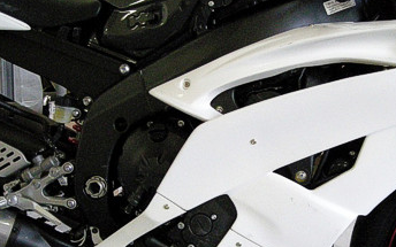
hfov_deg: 37.2
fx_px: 583
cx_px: 259
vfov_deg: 23.9
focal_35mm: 54
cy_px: 144
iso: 400
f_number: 2.8
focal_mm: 5.7
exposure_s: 1/58
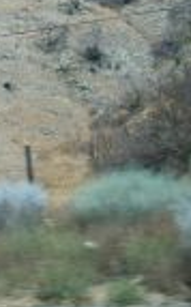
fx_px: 869
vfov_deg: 19.8
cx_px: -131
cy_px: 52
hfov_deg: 11.8
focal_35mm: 104
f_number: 4.3
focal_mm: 5.8
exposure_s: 1/400
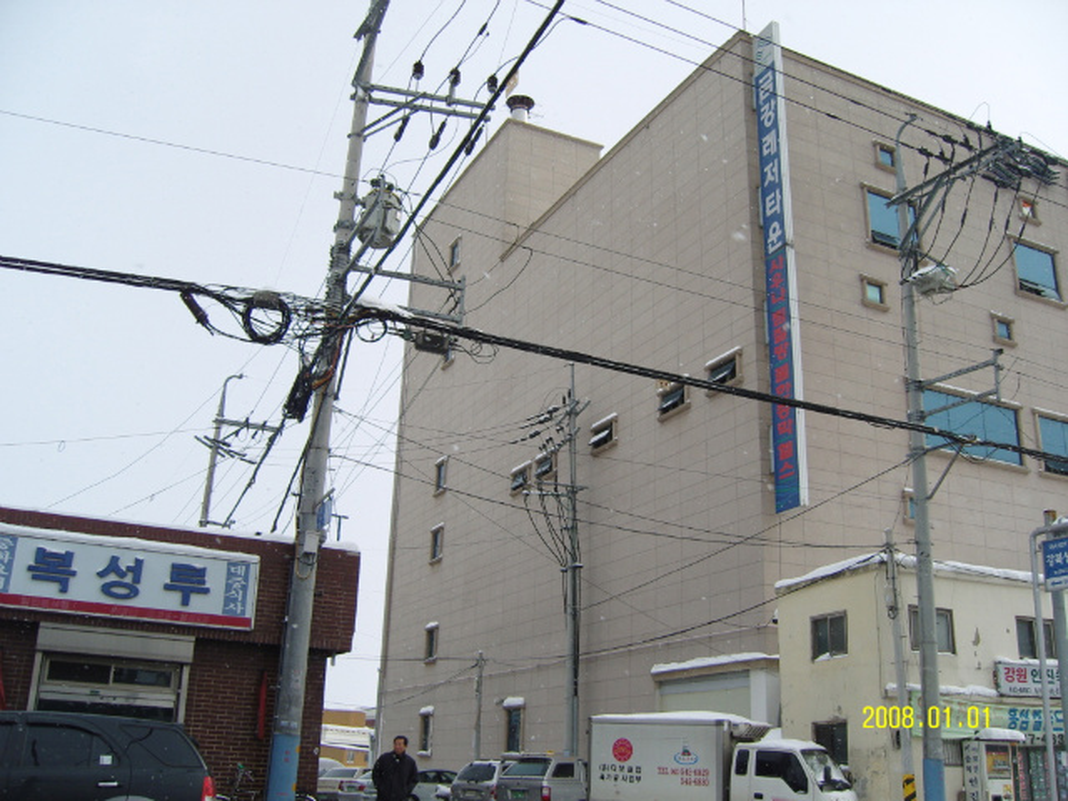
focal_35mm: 34
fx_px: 1049
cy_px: 400
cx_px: 534
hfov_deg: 54.0
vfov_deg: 41.8
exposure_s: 1/250
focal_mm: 7.3
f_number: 7
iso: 100
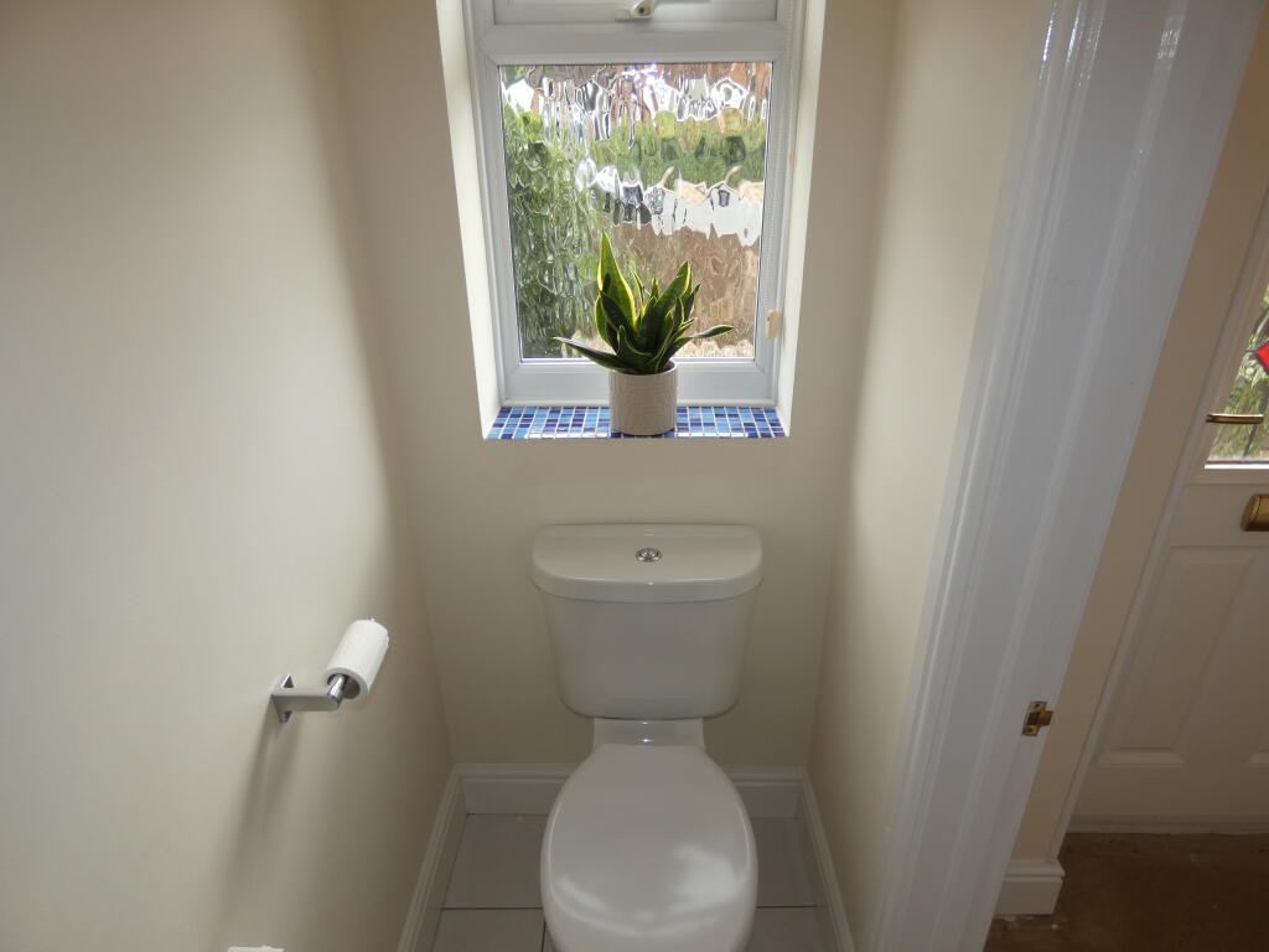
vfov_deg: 66.0
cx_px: 634
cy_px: 476
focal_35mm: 20
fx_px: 733
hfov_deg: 81.7
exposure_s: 1/125
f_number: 2.8
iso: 80
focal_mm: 3.6
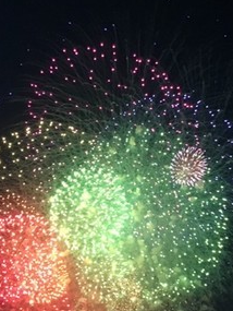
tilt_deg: +33.6
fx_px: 439
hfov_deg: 29.7
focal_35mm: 49
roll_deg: -3.9
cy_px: 216
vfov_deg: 38.3
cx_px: 128
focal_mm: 3.3
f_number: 2.4
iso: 200
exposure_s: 1/20
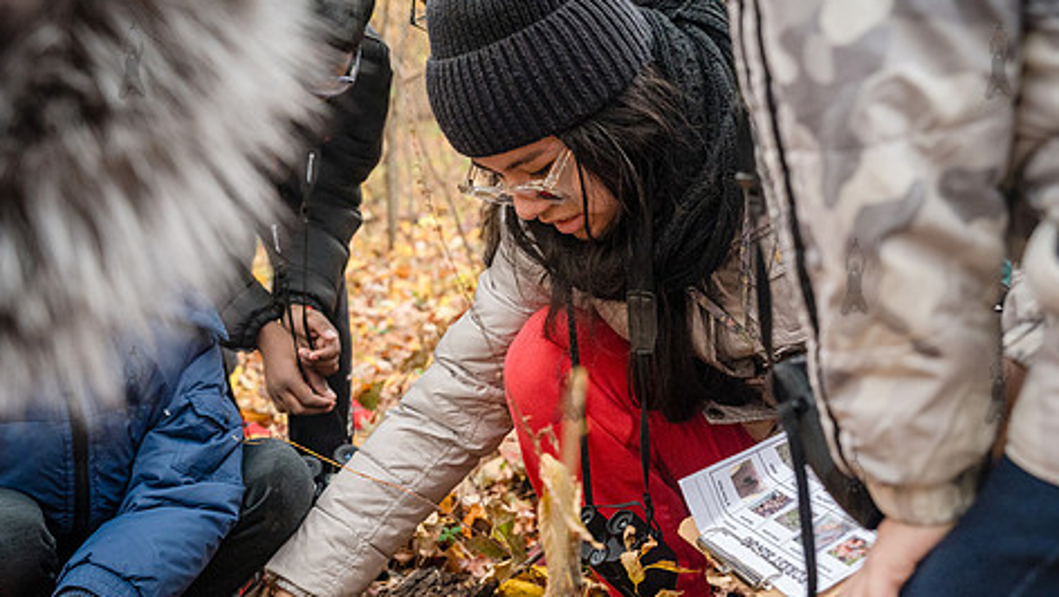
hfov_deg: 45.4
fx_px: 1264
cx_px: 563
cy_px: 384
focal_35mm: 45
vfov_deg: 26.5
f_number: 4
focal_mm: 35
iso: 4000
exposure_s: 1/200
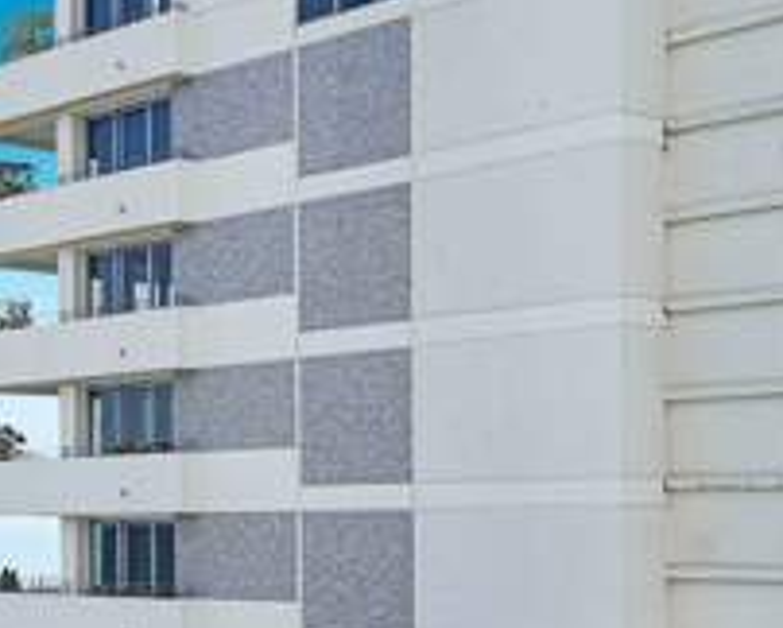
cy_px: 523
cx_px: -128
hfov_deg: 22.7
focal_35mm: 78
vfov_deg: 19.4
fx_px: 1809
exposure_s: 1/500
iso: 100
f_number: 5
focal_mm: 35
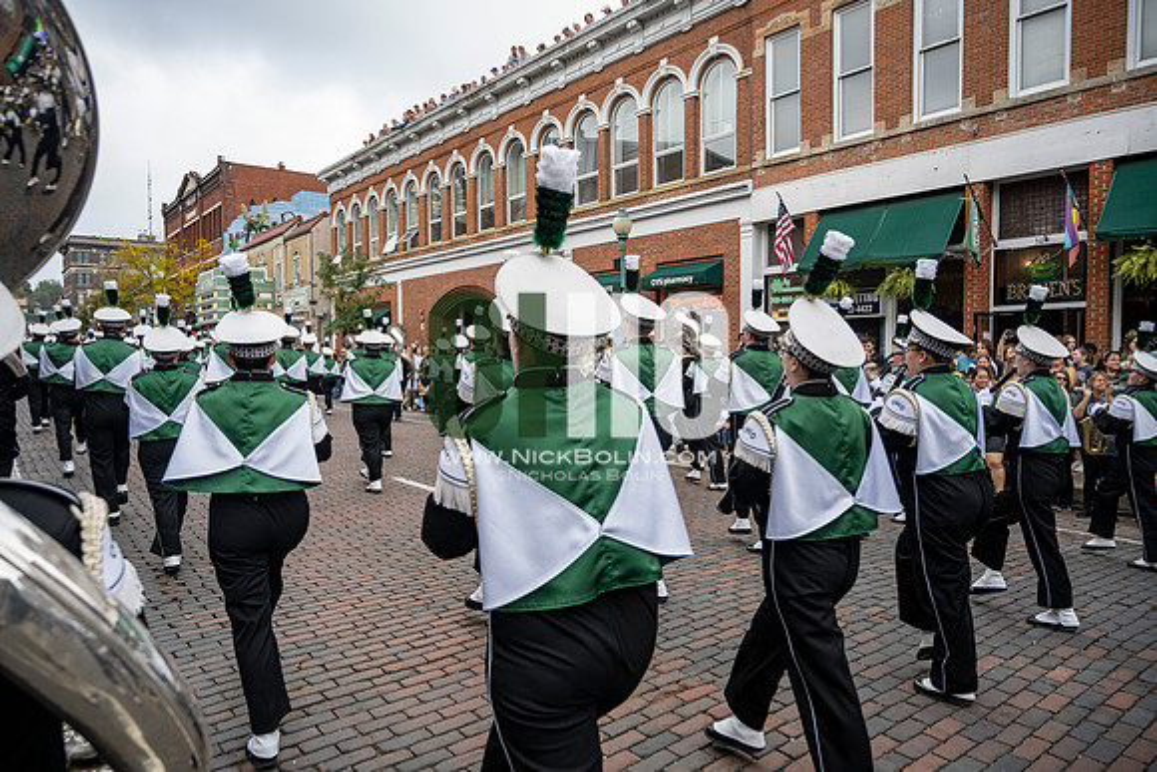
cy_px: 386
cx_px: 578
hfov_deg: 73.7
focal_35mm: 24
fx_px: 771
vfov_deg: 53.2
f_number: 4
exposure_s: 1/1600
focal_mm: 24
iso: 800
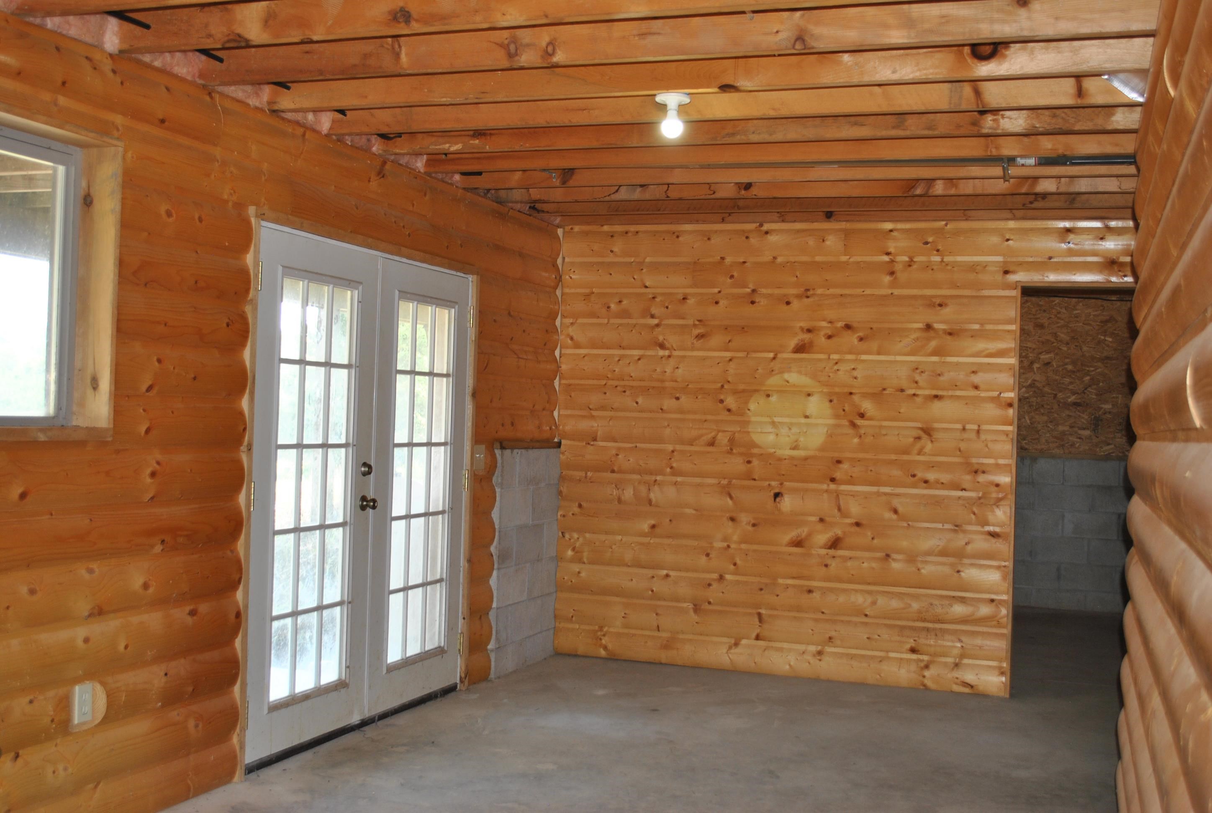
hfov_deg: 49.5
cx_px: 606
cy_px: 406
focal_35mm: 39
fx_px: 1316
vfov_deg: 34.4
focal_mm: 26
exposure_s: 1/60
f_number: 4.2
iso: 200
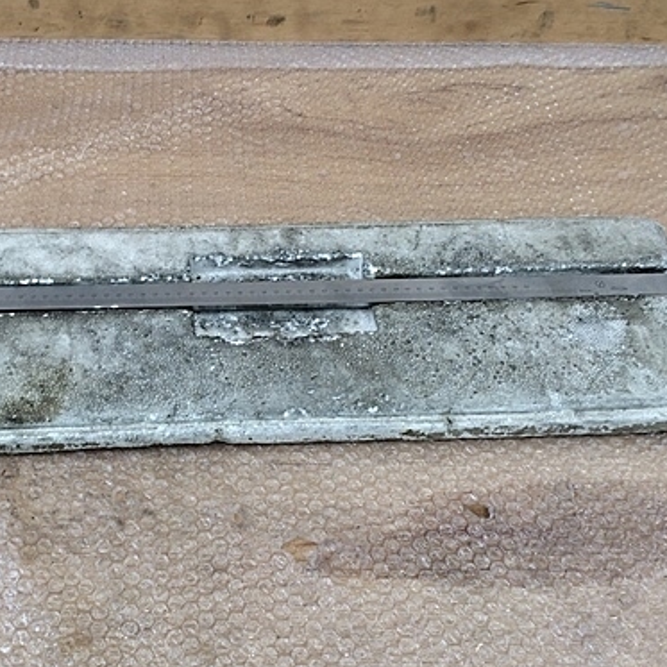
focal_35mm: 44
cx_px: 188
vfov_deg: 38.3
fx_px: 959
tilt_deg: -50.9
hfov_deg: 37.6
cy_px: 325
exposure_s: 1/40
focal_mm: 4.15
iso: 32
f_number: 2.2
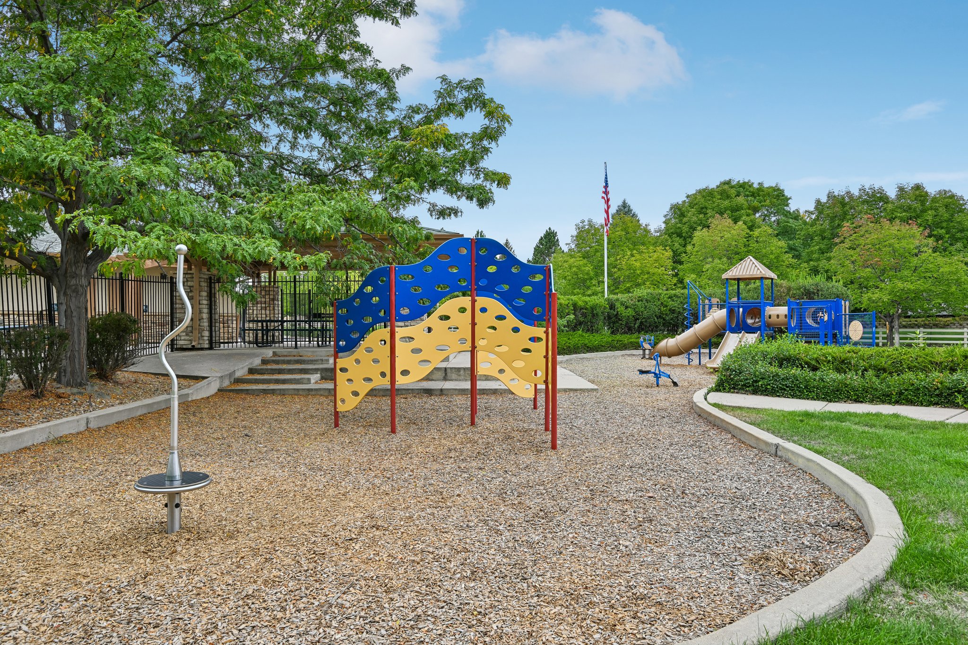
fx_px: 618
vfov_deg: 55.1
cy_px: 322
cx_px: 484
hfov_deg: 76.1
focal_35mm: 23
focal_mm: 23
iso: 64
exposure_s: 1/60
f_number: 8
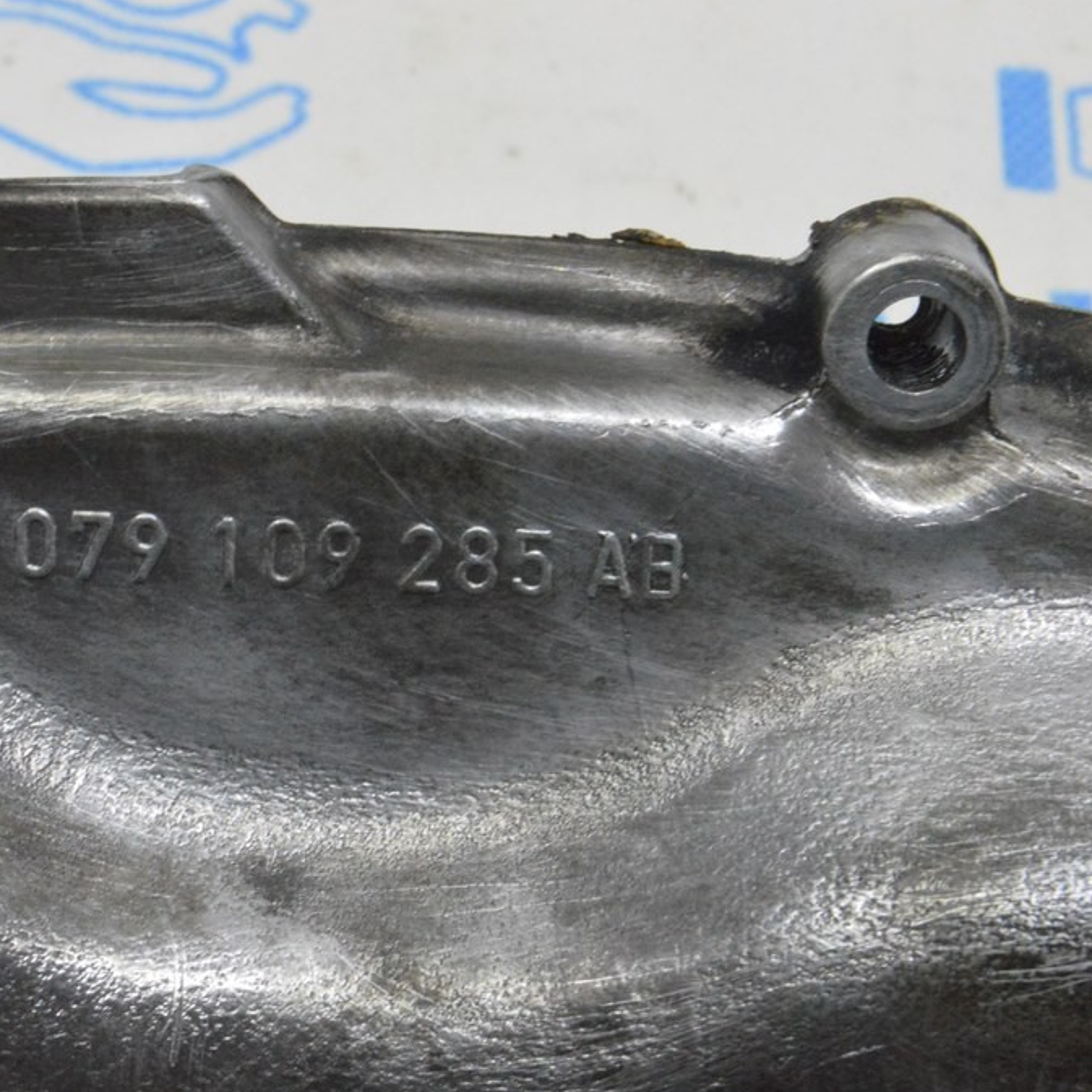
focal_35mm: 107
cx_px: 323
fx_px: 3806
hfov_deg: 16.3
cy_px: 546
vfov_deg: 16.3
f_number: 20
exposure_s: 1/20
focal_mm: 55
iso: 6400
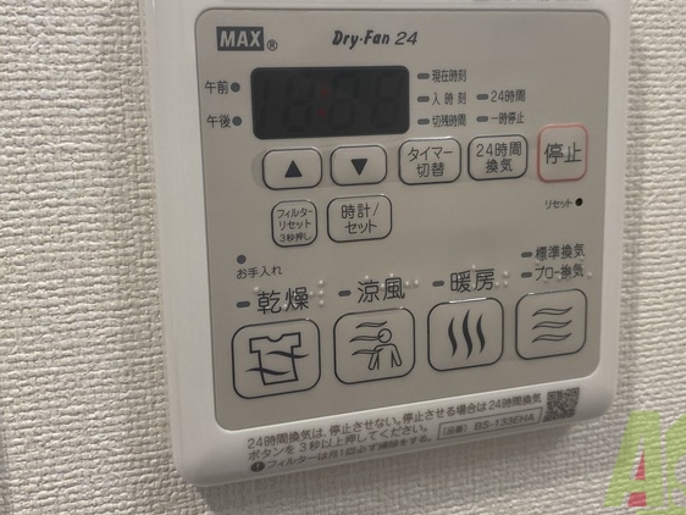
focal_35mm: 37
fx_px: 734
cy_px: 206
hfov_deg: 50.1
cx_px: 345
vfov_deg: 38.5
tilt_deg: -9.4
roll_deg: +1.5
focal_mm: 4.25
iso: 100
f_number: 1.8
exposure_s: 1/120
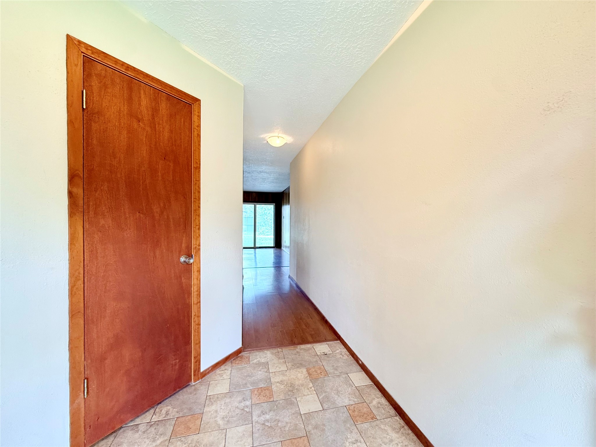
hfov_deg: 102.1
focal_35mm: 14
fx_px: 241
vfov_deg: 85.7
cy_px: 224
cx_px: 298
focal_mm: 2.22
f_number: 2.2
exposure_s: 1/120
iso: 160
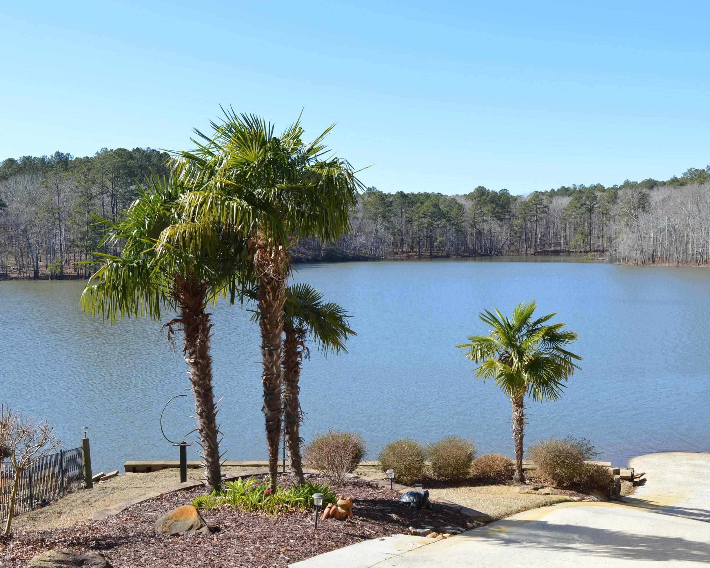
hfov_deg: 47.9
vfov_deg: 39.2
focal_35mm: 38
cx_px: 371
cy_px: 284
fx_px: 799
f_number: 7.1
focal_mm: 22
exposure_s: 1/200
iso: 100
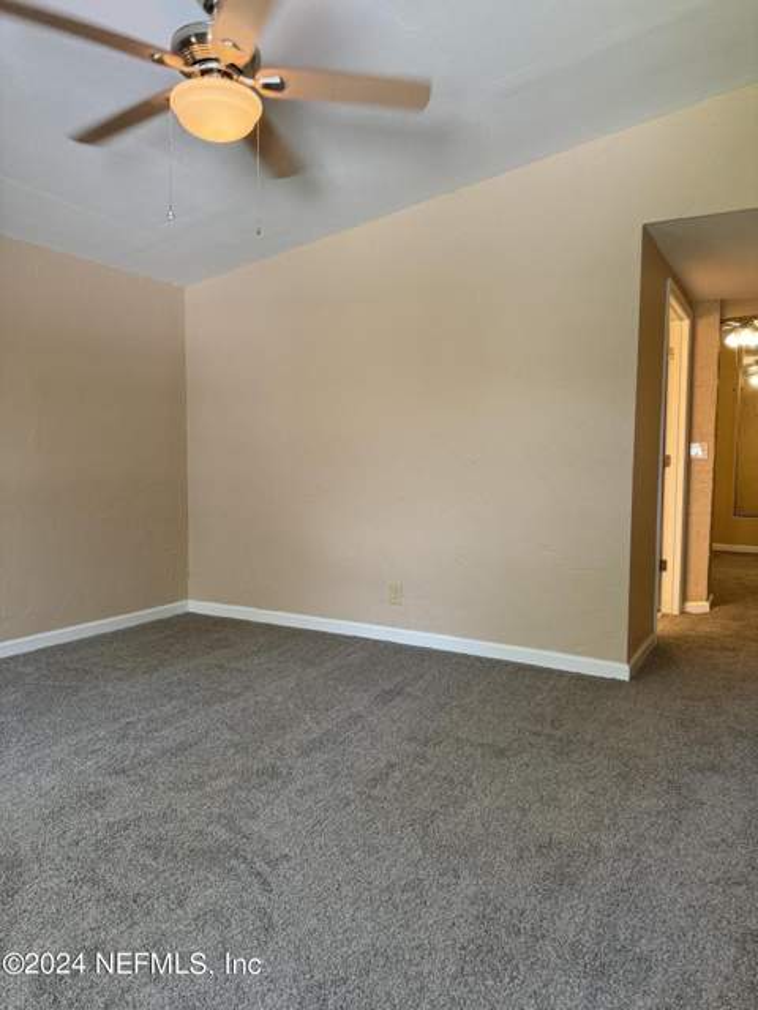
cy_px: 505
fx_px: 701
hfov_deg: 56.8
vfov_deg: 71.6
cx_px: 379
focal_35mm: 24
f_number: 1.78
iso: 160
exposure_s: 1/60
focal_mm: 6.76
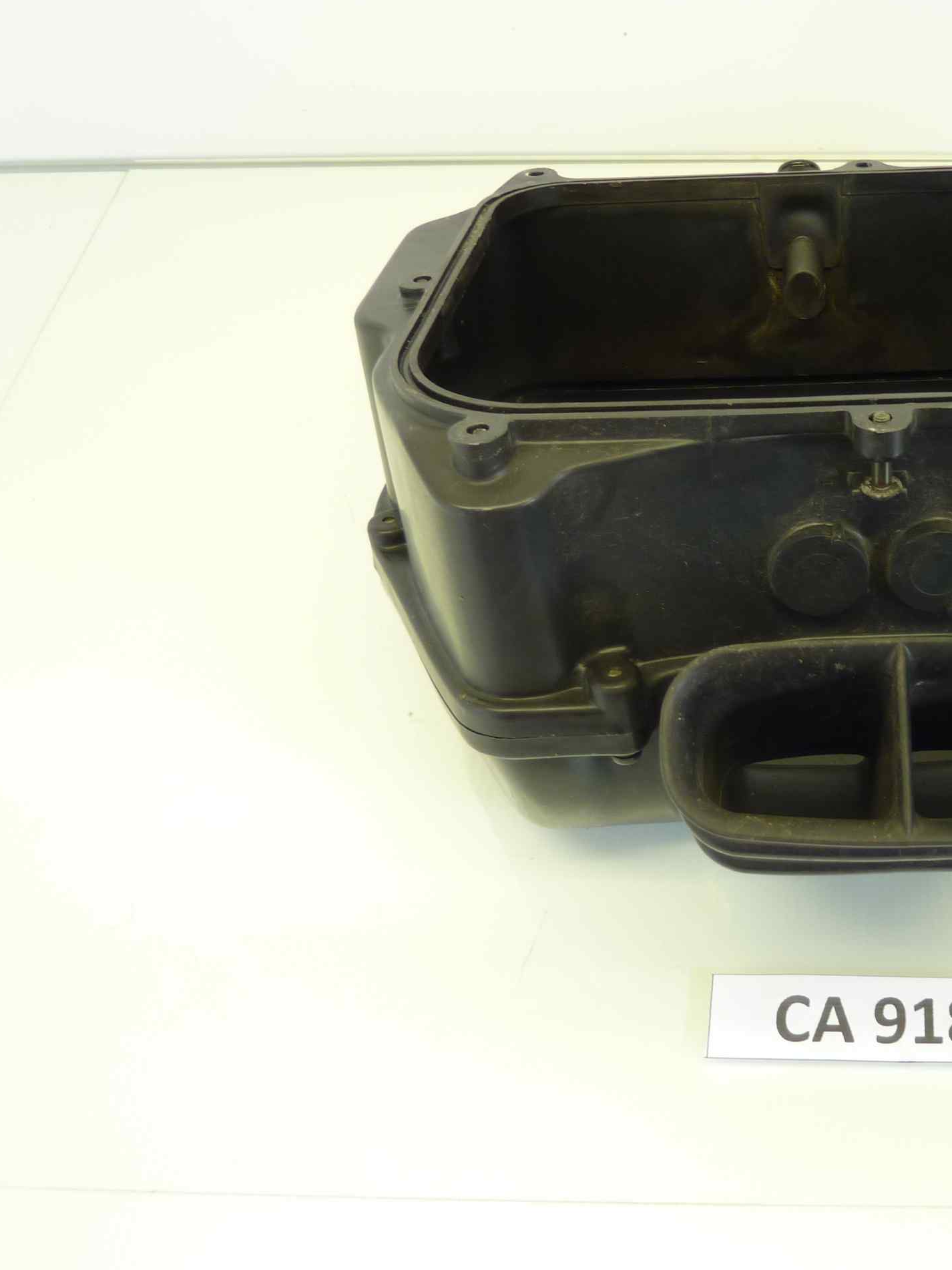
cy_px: 636
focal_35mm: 35
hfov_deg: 38.5
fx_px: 1284
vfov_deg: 52.6
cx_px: 814
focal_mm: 4.1
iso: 80
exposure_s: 1/20
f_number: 3.3
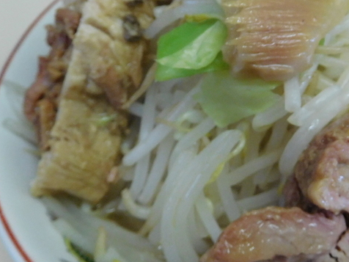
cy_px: 106
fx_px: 423
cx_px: 286
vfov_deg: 34.2
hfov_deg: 42.5
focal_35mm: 42
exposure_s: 1/30
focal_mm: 4.5
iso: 400
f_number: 3.4
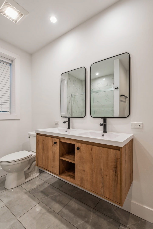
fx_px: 102
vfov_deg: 96.7
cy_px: 114
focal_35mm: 16
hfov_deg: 73.8
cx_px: 76
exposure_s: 1/15
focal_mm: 16
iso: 320
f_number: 8
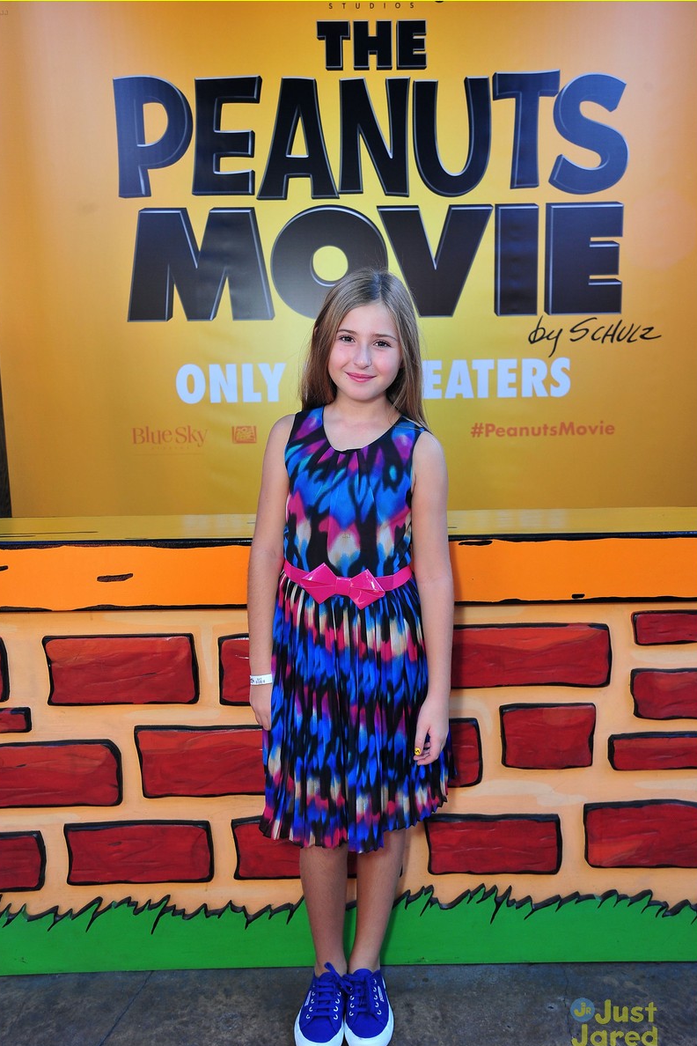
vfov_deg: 53.1
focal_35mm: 36
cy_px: 536
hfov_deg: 36.9
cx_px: 346
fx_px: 1045
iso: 1000
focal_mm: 35
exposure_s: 1/200
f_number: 6.3
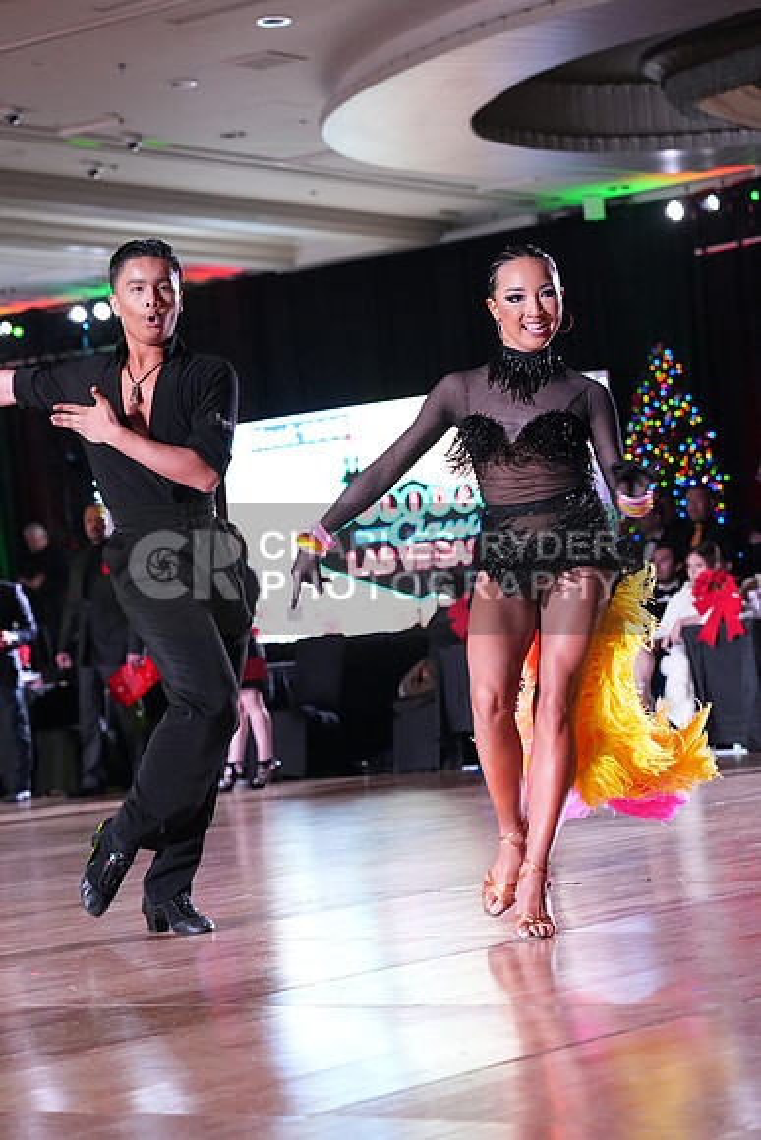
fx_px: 2852
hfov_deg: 15.2
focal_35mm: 90
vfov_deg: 22.6
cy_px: 570
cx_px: 380
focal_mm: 90
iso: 10000
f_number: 5
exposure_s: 1/400
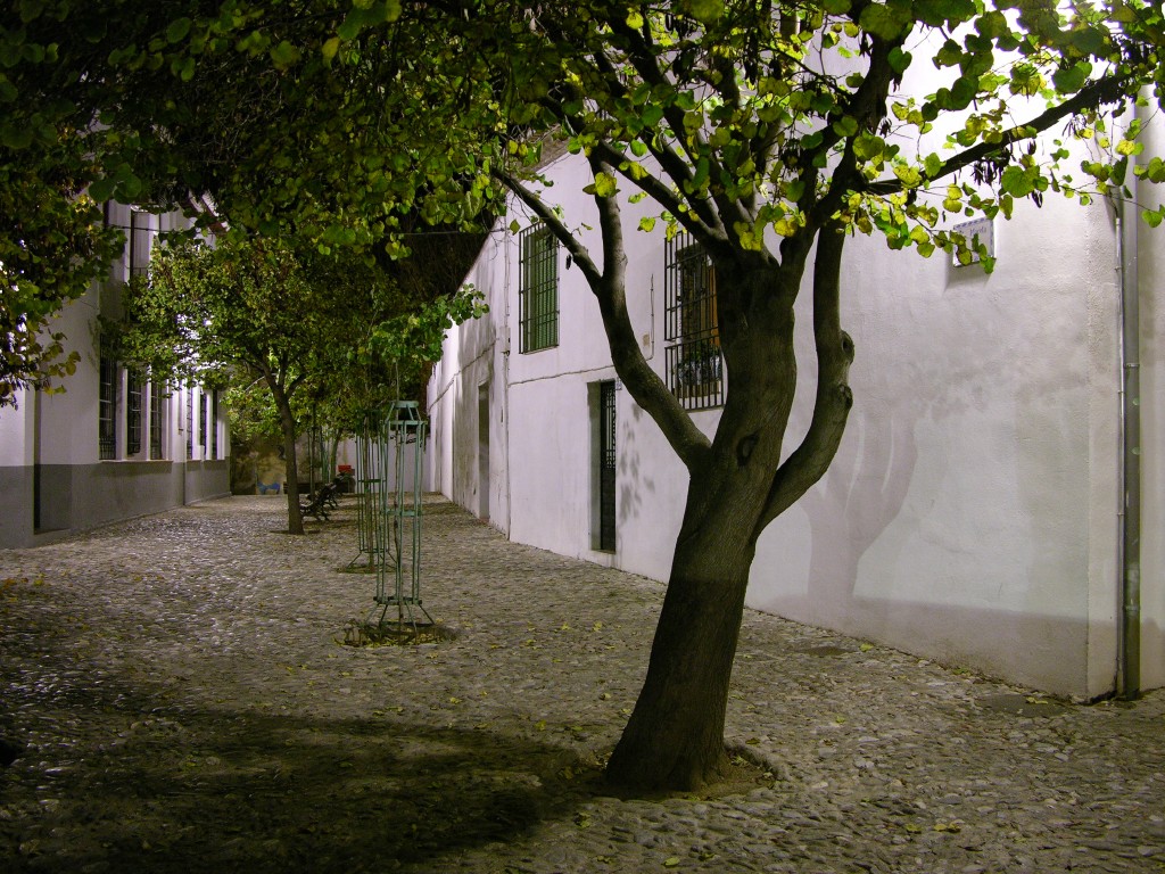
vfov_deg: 40.7
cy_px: 437
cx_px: 582
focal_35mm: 35
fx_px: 1178
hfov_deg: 52.6
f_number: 2.8
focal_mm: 8.9
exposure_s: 1/1.8
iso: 200
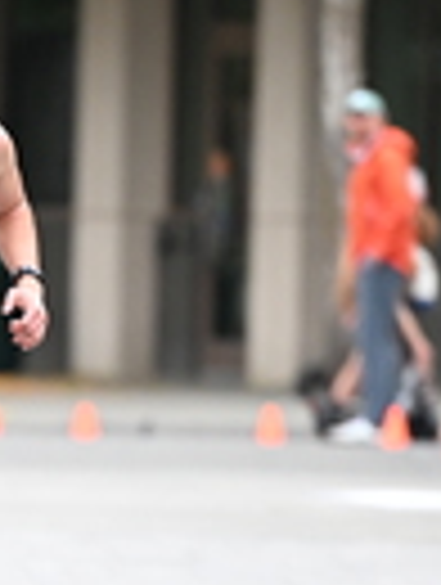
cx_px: 11
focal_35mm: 792
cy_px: 567
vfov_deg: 2.5
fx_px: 13409
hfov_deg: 1.9
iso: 1600
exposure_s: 1/800
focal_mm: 195
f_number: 2.8
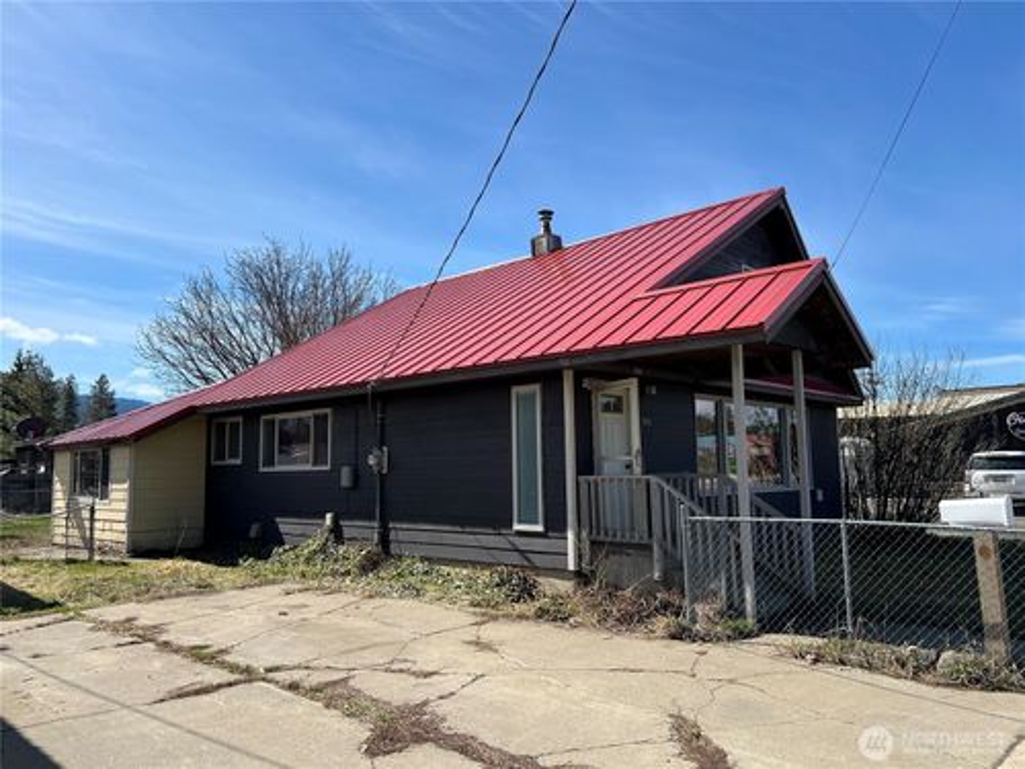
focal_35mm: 26
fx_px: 770
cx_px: 512
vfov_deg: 53.1
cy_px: 384
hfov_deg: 67.3
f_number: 1.5
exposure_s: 1/3704
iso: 50
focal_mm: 5.7
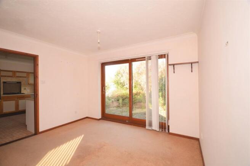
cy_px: 83
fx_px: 104
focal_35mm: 15
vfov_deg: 77.2
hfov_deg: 100.4
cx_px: 125
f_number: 4
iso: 100
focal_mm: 10
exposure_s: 1/60
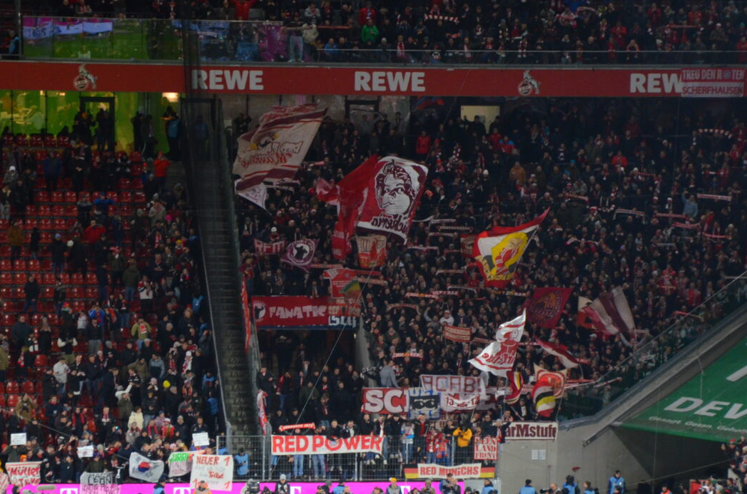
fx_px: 4984
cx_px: 474
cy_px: 299
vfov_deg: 5.7
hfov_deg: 8.6
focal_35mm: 241
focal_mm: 105
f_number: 5.6
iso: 1600
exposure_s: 1/125
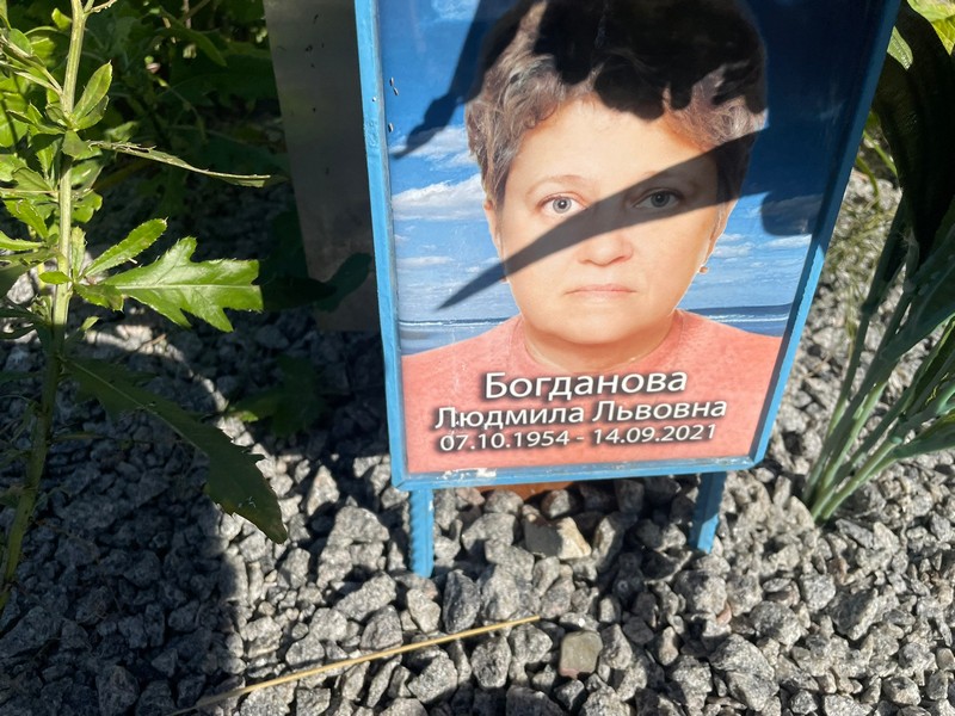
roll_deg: -0.8
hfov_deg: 67.3
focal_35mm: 26
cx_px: 478
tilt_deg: -41.3
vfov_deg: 53.1
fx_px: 717
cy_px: 358
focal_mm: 4.2
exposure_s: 1/5291
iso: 32
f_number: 1.6
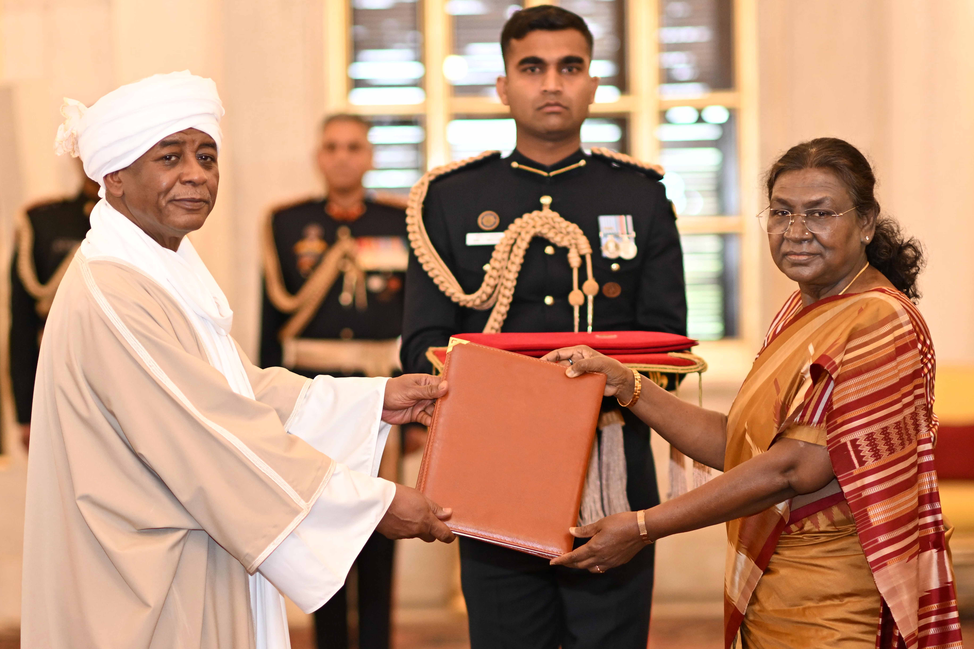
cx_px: 487
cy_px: 324
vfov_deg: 16.1
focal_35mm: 85
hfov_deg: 23.9
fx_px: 2300
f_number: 1.8
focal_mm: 85
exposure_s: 1/200
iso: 1000
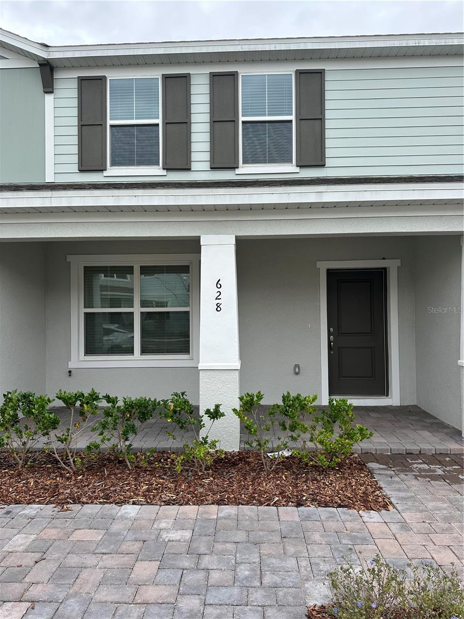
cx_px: 232
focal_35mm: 24
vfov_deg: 71.6
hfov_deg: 56.8
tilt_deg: +1.3
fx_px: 429
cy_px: 310
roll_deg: +0.1
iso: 80
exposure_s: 1/1339
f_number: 1.78
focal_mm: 6.86
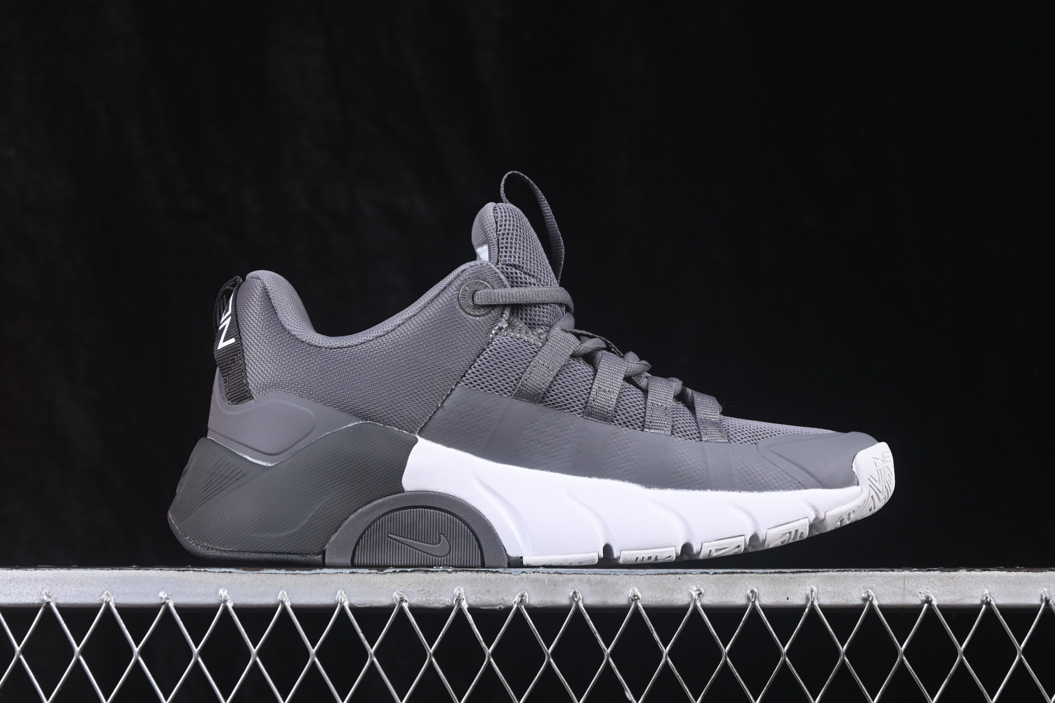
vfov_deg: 18.2
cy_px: 352
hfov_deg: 27.0
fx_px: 2198
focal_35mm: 75
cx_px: 528
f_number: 7.1
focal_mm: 50
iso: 160
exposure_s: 1/80
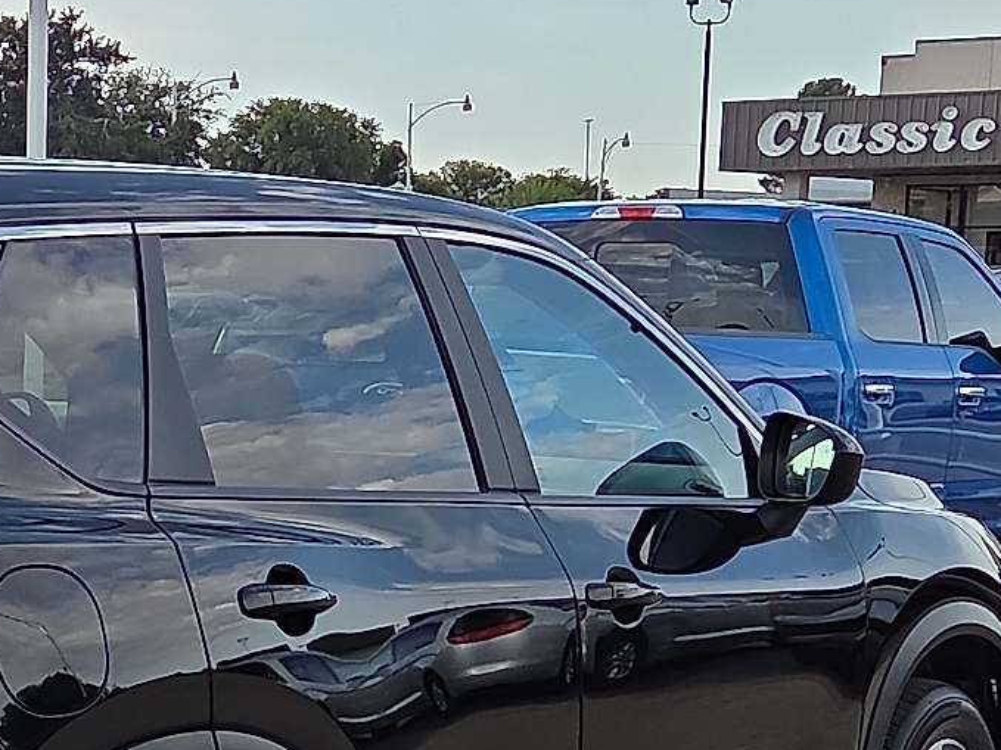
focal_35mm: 99
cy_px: 697
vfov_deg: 14.8
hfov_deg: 19.2
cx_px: -22
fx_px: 2862
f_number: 1.8
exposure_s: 1/1429
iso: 25
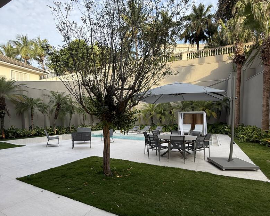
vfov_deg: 70.1
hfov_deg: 83.3
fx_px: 152
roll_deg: -0.8
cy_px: 129
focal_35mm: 19
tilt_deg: -6.0
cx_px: 135
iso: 50
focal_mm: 2.22
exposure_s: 1/206
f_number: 2.2
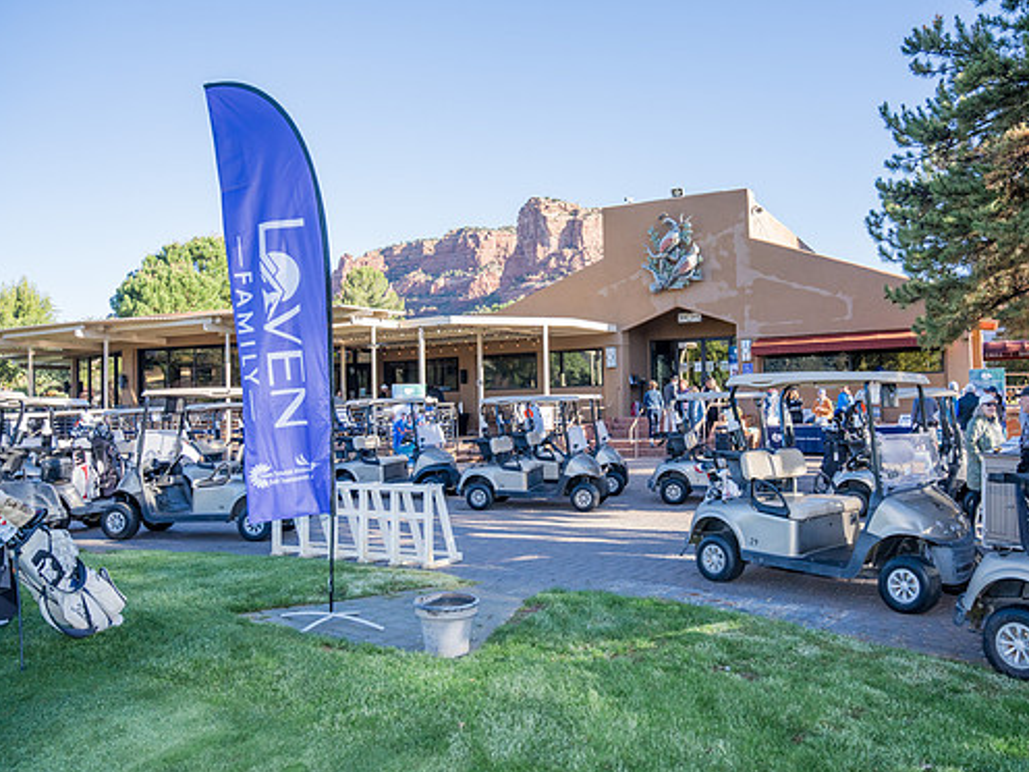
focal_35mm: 27
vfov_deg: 51.4
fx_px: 803
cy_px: 383
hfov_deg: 65.1
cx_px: 575
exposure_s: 1/2000
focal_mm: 24
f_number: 3.5
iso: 800
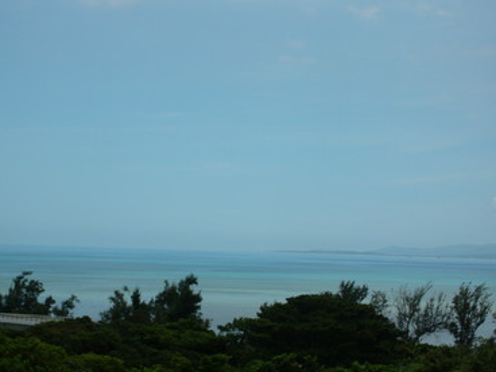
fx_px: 1633
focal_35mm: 114
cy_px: 199
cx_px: 230
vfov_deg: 13.0
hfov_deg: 17.3
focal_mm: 17.4
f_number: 14
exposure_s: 1/80
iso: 50
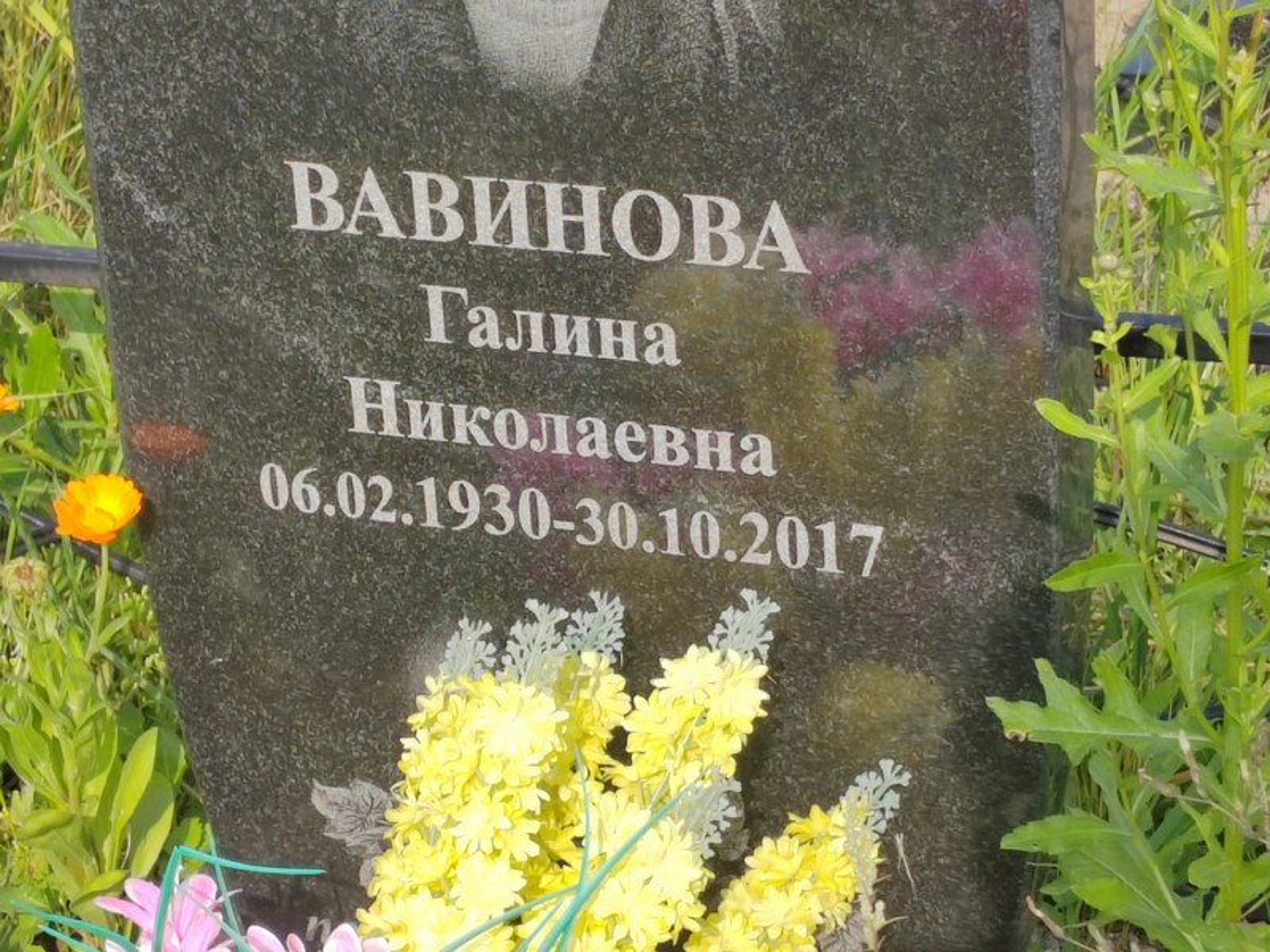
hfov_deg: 18.7
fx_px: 3852
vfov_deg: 14.1
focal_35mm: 105
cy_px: 476
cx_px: 635
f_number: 1.9
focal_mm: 5.52
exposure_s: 1/830
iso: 100
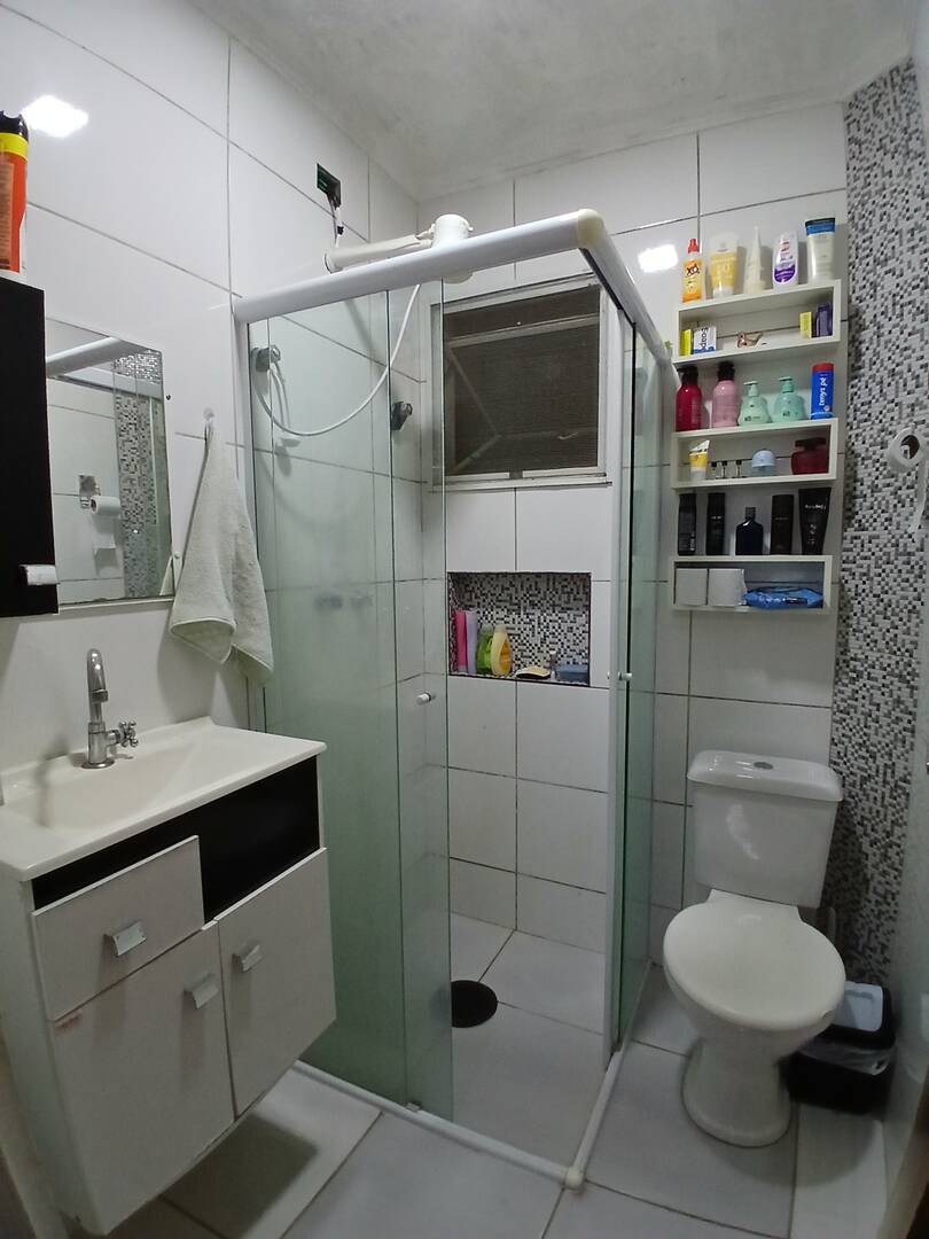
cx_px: 464
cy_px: 620
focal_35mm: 17
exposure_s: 1/30
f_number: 2.2
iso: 250
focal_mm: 1.4
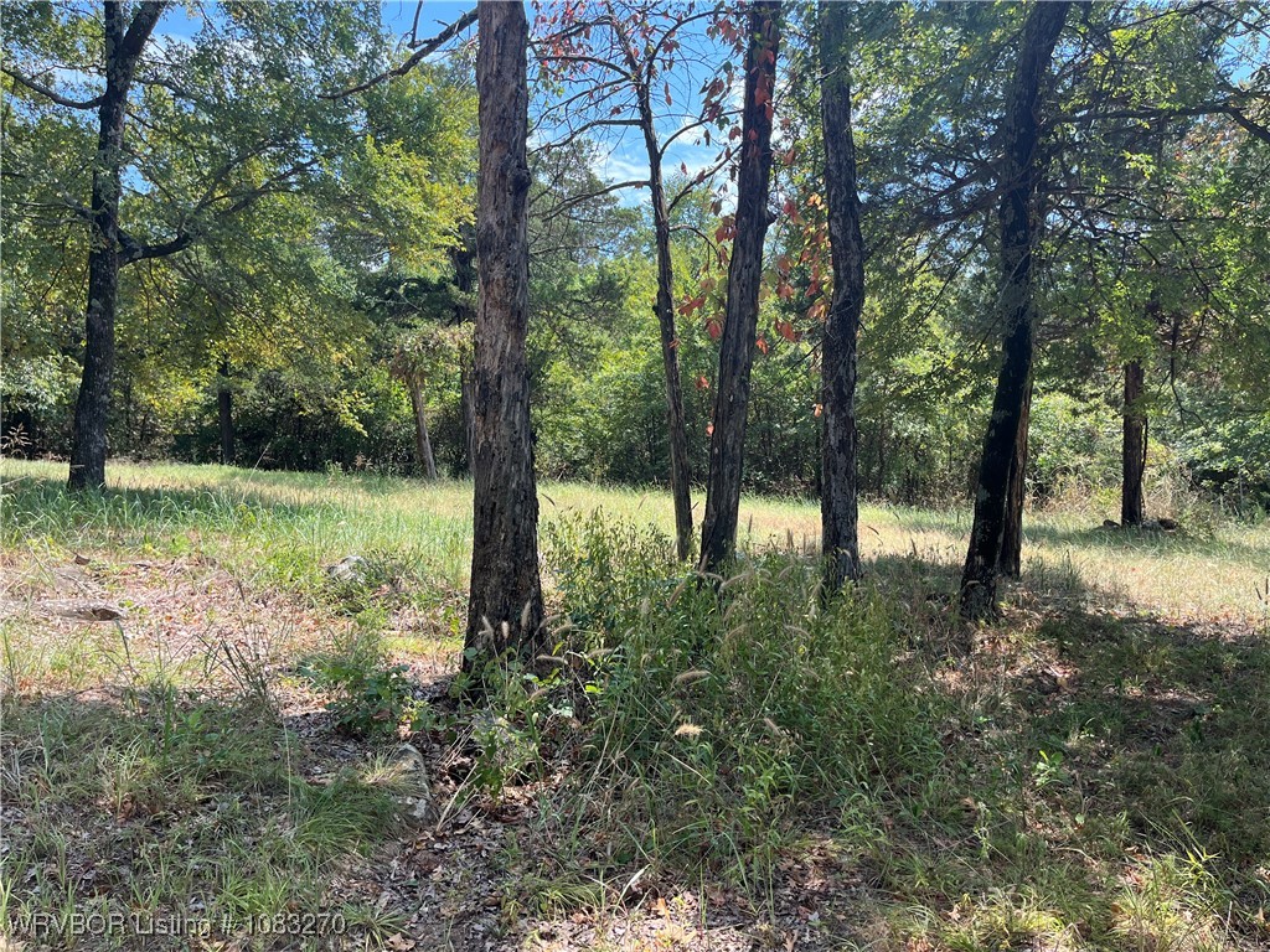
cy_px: 476
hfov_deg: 67.3
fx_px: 954
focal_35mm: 26
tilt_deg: -0.6
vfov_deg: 53.1
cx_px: 635
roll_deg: +2.6
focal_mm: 5.1
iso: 50
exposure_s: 1/787
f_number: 1.6
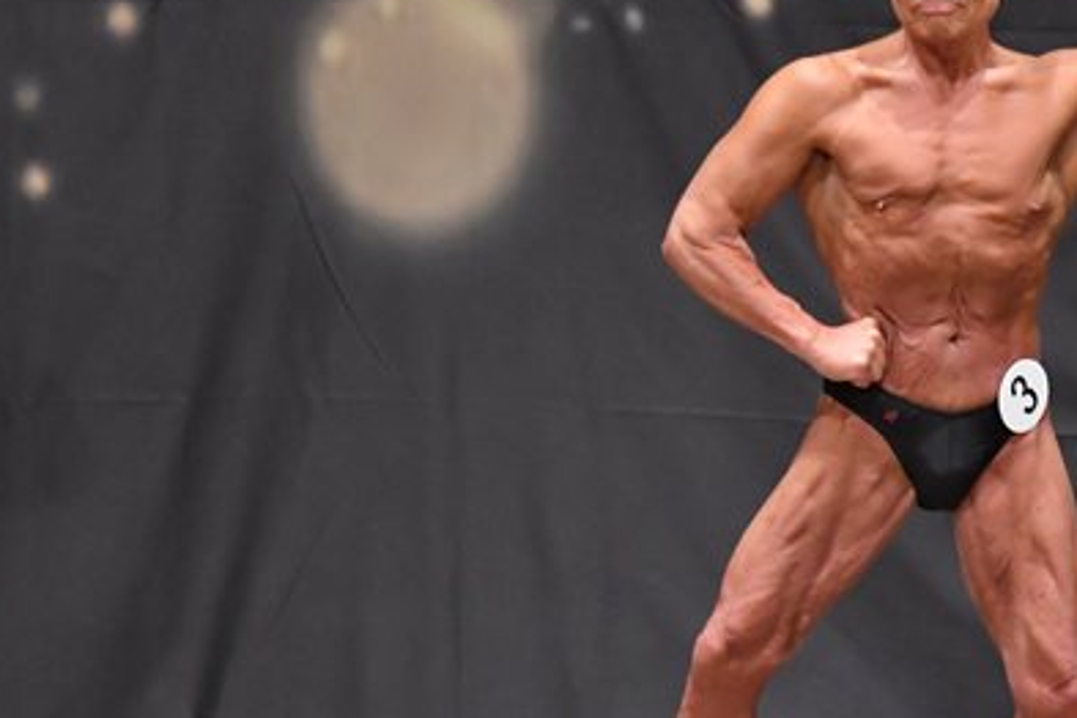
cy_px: 403
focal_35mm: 444
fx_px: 13282
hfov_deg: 4.6
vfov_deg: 3.1
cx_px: 936
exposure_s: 1/400
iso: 6400
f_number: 5.6
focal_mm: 150
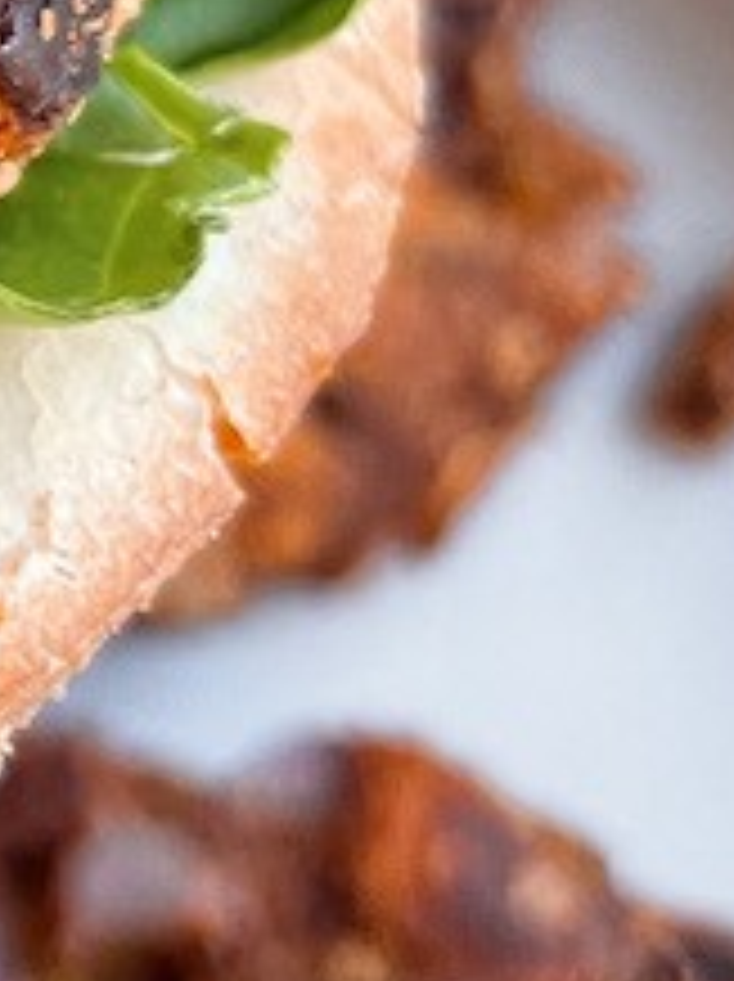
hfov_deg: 10.0
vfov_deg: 15.1
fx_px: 3654
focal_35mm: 129
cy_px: 112
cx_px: -1031
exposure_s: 1/80
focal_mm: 4.2
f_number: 1.6
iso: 125
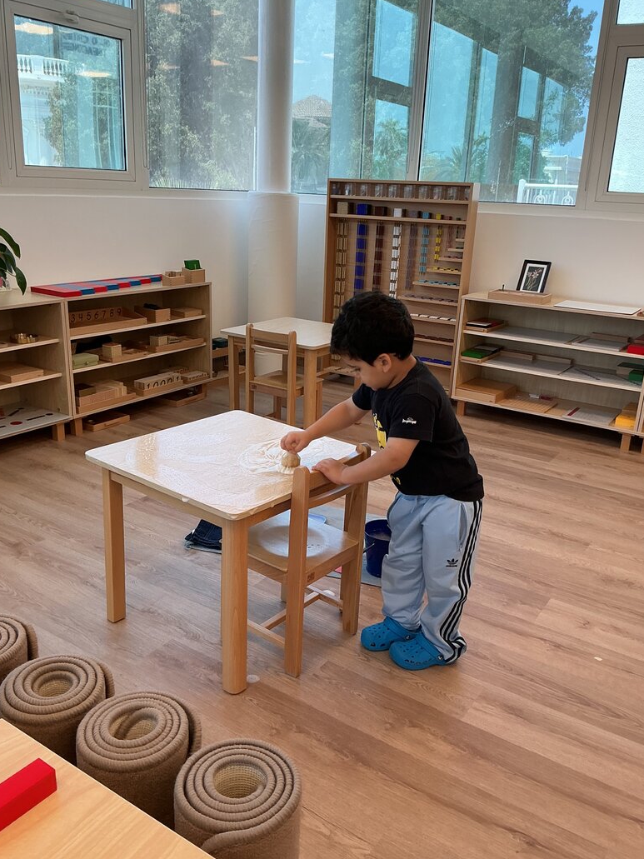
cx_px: 322
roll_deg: -3.0
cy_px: 438
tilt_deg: -18.3
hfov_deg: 46.8
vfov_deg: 60.0
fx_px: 744
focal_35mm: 30
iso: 32
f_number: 1.8
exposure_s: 1/120
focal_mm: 3
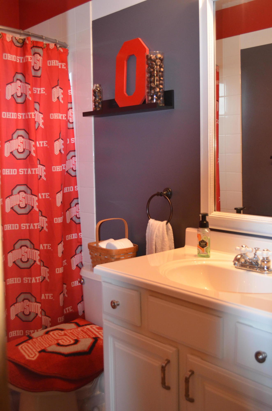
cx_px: 136
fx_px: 444
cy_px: 206
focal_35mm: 39
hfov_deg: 34.1
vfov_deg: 49.6
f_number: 4.2
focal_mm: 26
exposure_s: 1/60
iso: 1400
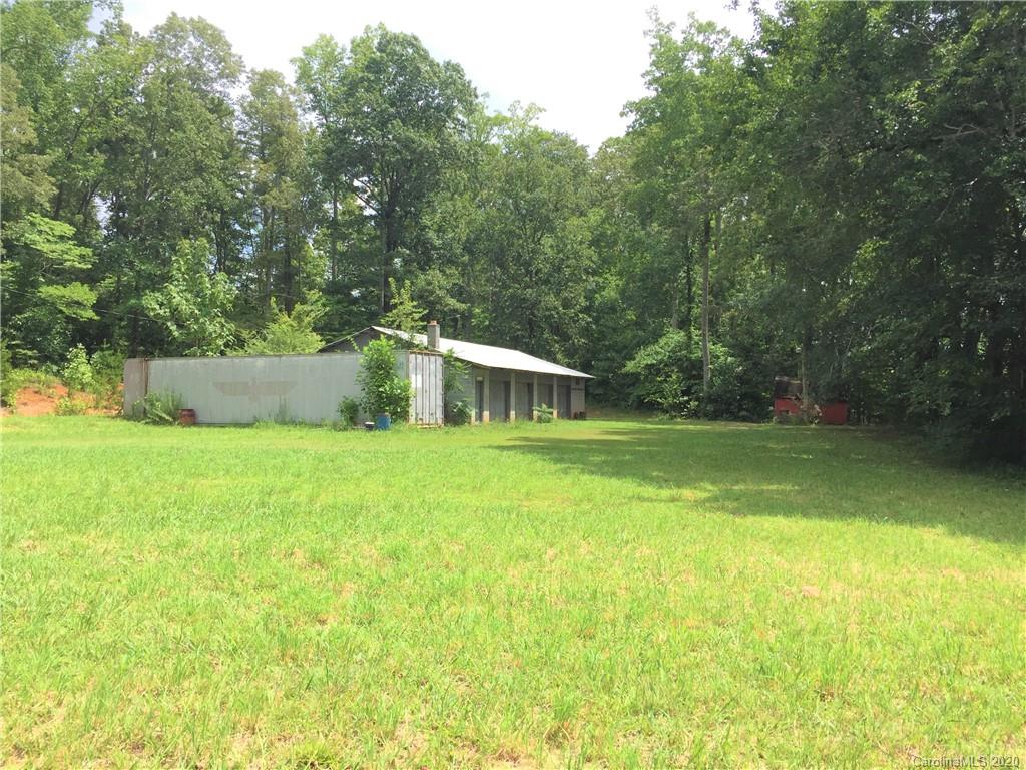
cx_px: 513
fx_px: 860
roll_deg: -1.4
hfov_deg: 61.7
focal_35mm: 29
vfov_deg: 48.2
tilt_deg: -0.8
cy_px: 385
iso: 32
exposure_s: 1/1068
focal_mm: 4.15
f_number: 2.2
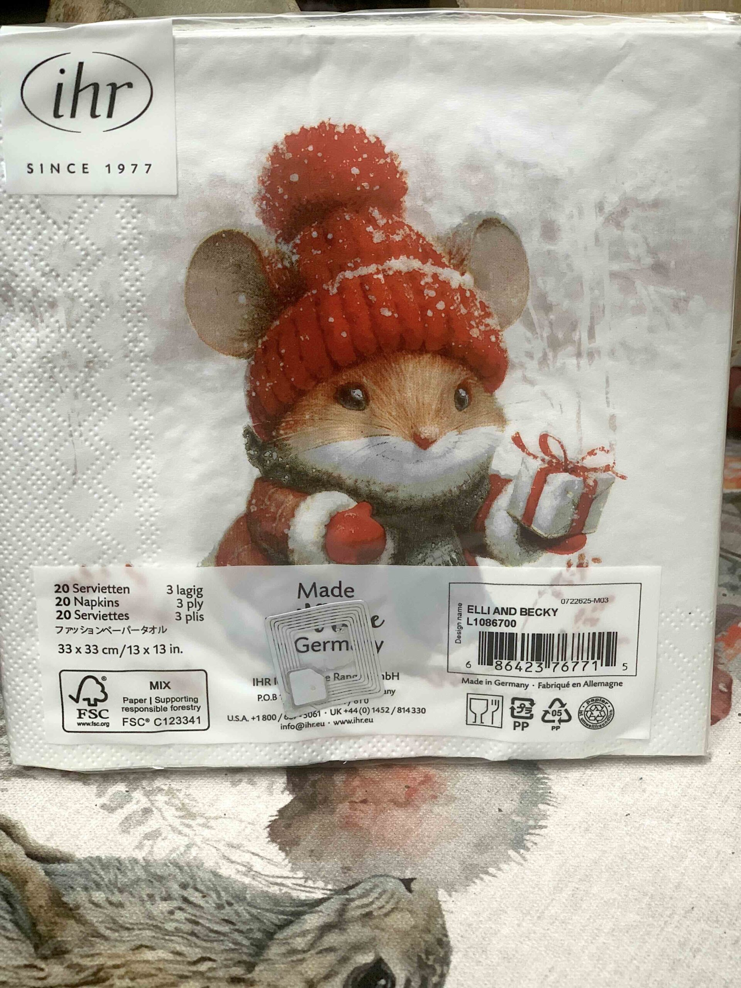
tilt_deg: -27.4
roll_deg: +0.9
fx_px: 1484
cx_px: 370
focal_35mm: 52
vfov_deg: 36.8
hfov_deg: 28.0
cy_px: 494
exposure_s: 1/122
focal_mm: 6
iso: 80
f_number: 2.4
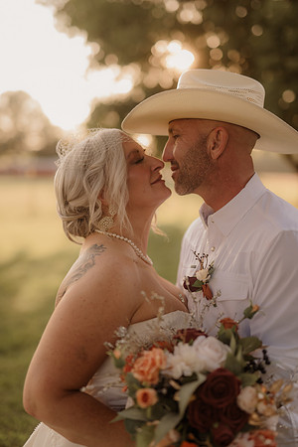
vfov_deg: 39.6
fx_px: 621
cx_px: 149
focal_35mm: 50
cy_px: 224
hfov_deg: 27.0
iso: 200
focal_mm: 50
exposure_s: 1/640
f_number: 2.8
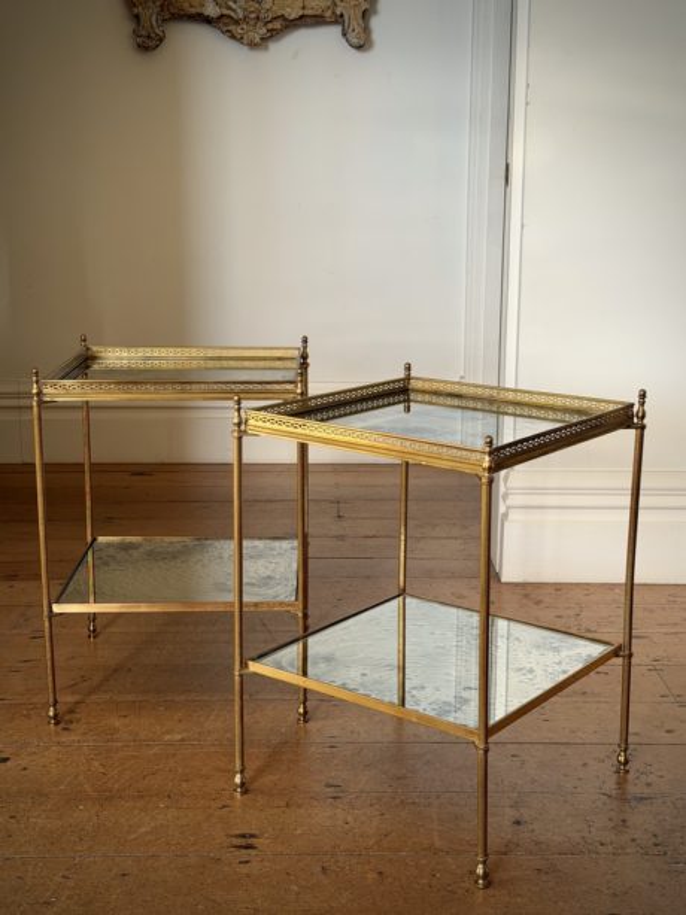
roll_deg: -1.0
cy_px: 458
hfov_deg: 30.2
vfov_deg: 39.7
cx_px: 343
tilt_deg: -13.9
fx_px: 1269
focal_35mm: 48
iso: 80
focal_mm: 6.76
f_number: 1.78
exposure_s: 1/121
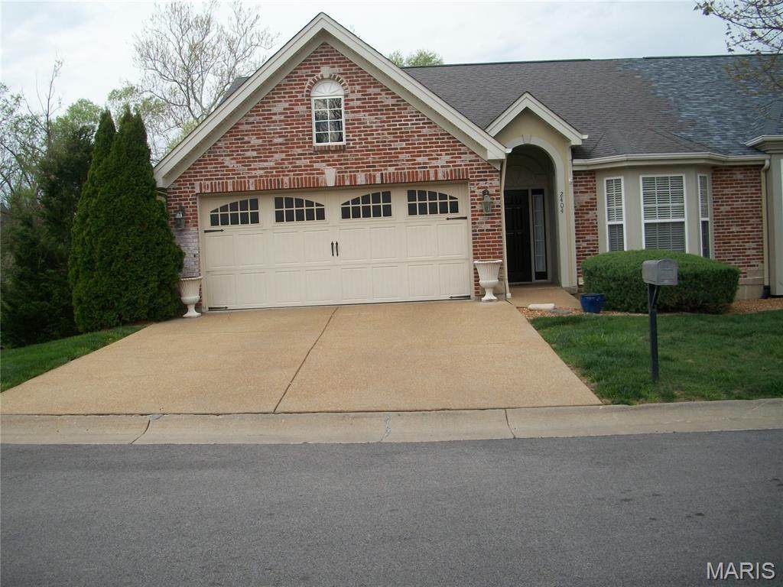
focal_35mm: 35
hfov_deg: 52.6
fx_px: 792
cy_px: 294
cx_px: 392
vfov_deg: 40.7
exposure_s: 1/320
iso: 80
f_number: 3.1
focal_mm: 6.3
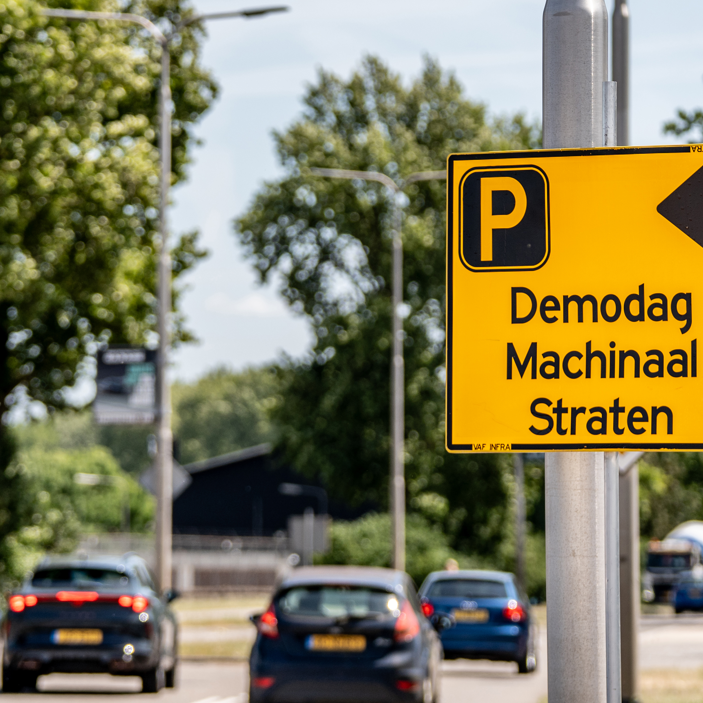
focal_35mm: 167
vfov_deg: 10.5
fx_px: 3837
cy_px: 345
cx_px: 396
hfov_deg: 10.5
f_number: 2.8
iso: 160
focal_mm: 108
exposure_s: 1/2000
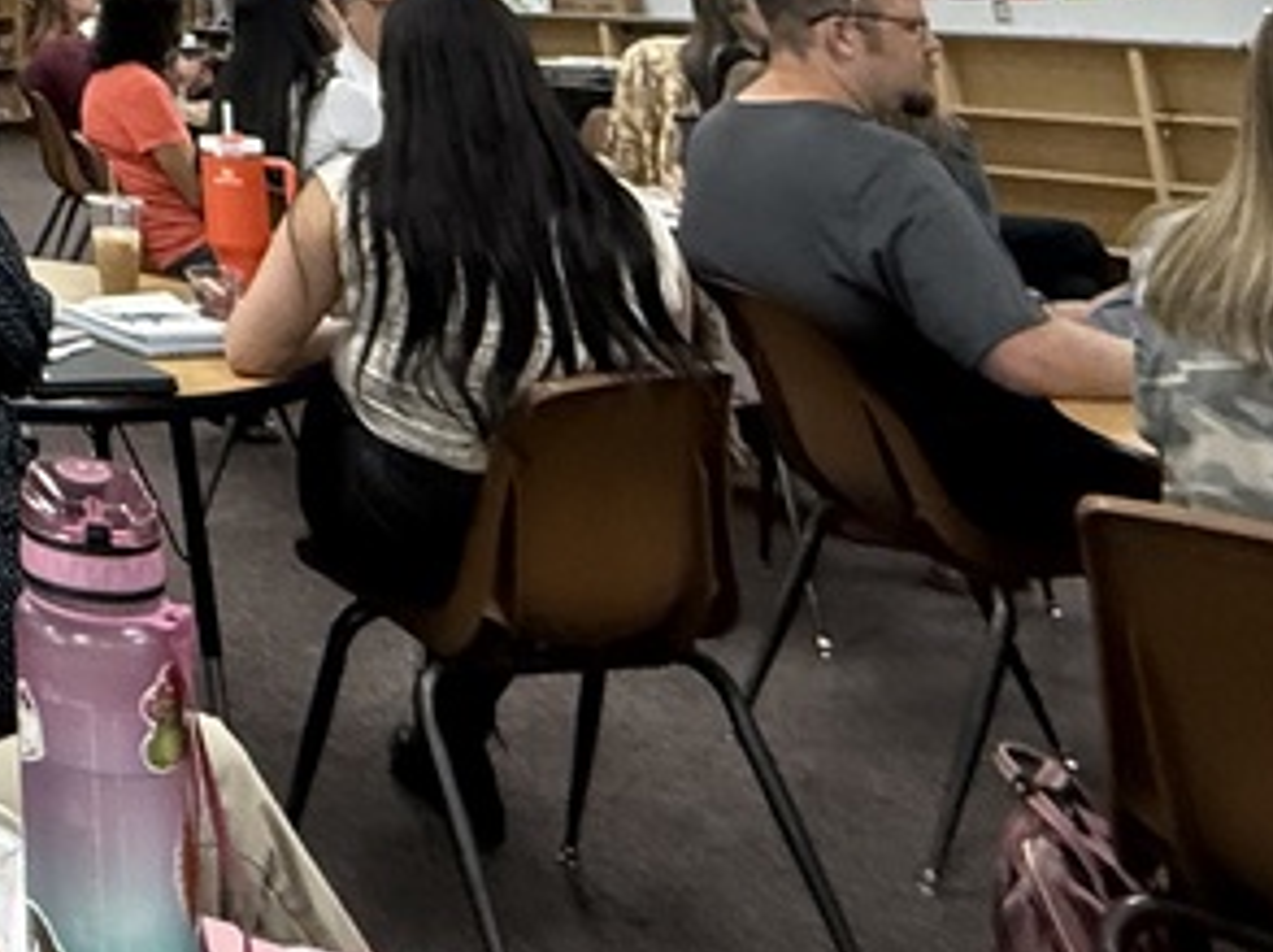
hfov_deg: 29.8
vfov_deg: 22.8
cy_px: -552
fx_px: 1800
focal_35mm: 49
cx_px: -443
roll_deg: -4.8
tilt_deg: +15.1
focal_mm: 2.22
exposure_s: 1/120
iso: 400
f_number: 2.2
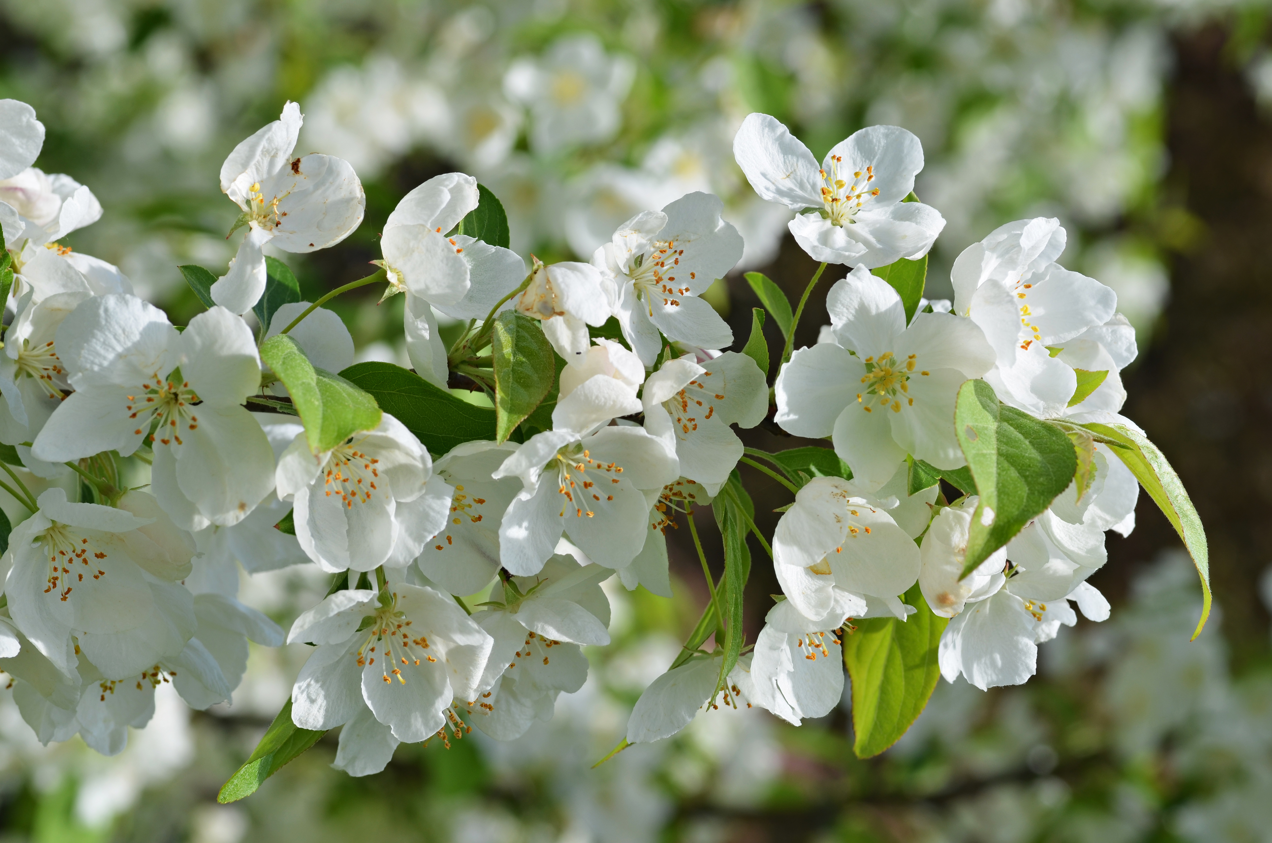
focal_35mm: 105
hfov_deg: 19.5
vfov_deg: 13.0
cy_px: 422
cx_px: 636
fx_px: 3702
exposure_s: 1/160
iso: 100
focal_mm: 70
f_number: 9
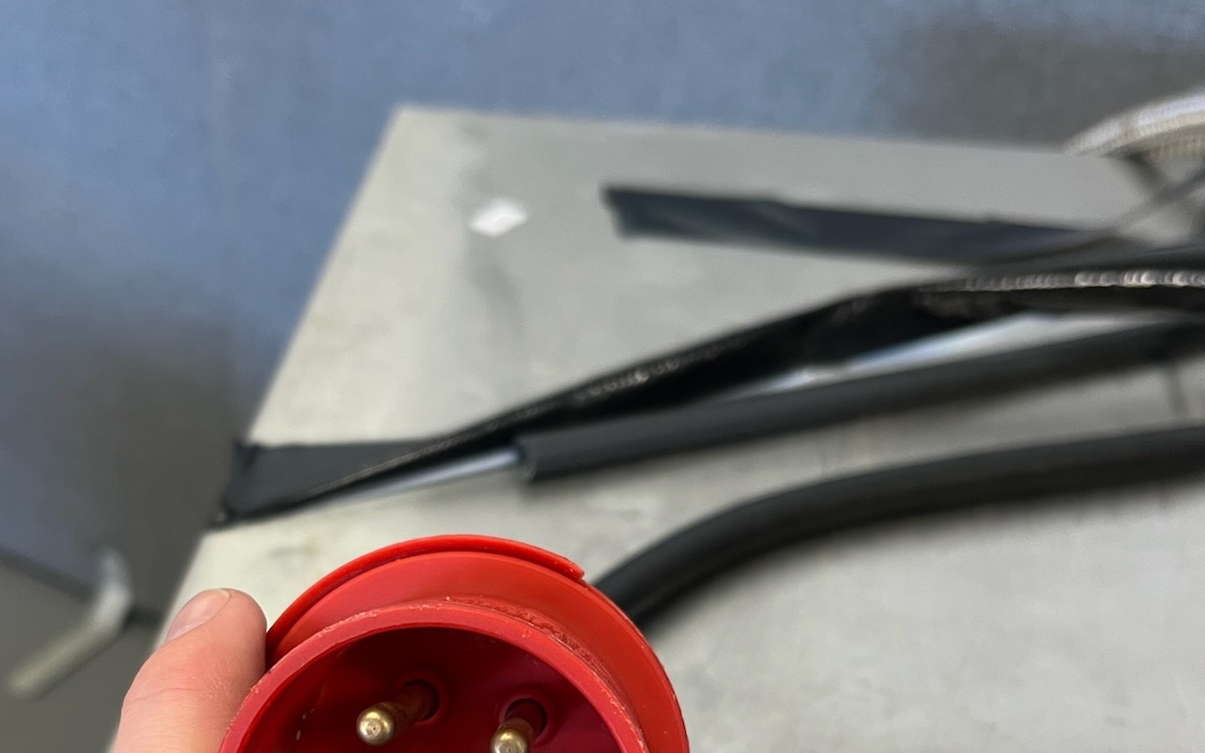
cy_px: 707
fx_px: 1379
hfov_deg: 47.1
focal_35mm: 42
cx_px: 520
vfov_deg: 29.1
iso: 100
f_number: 1.6
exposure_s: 1/50
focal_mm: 5.1
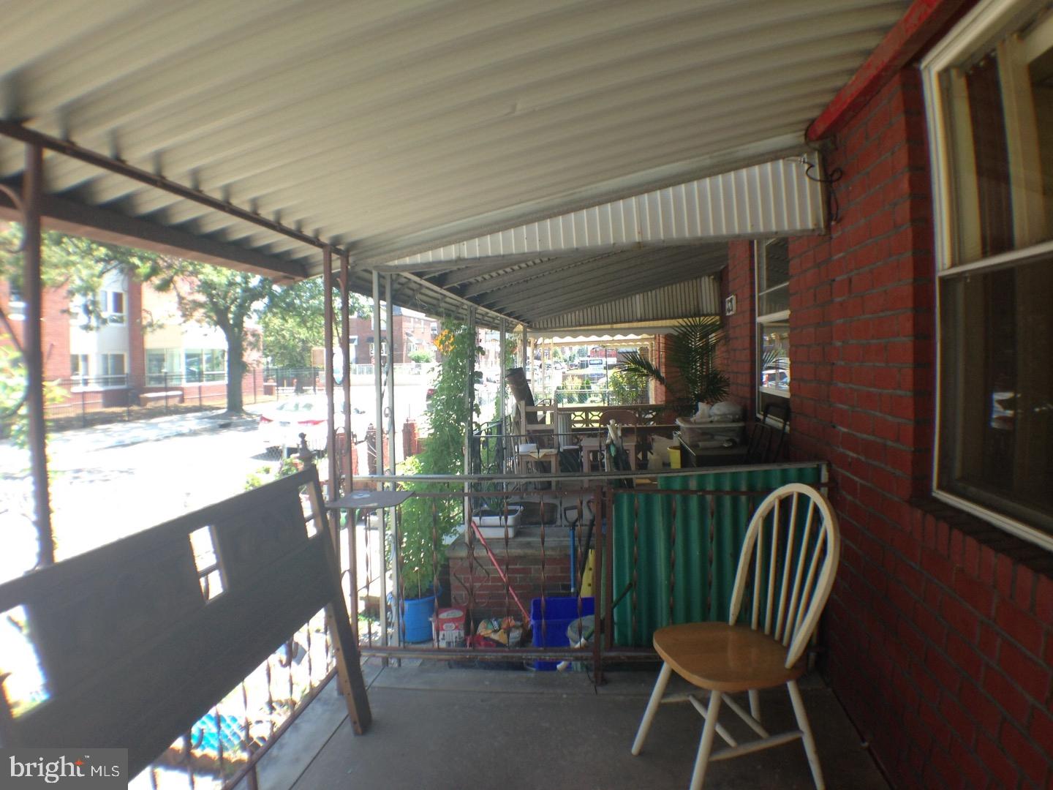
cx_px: 526
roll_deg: +0.0
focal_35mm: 33
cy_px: 395
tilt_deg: -3.1
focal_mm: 4.12
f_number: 2.4
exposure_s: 1/146
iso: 50
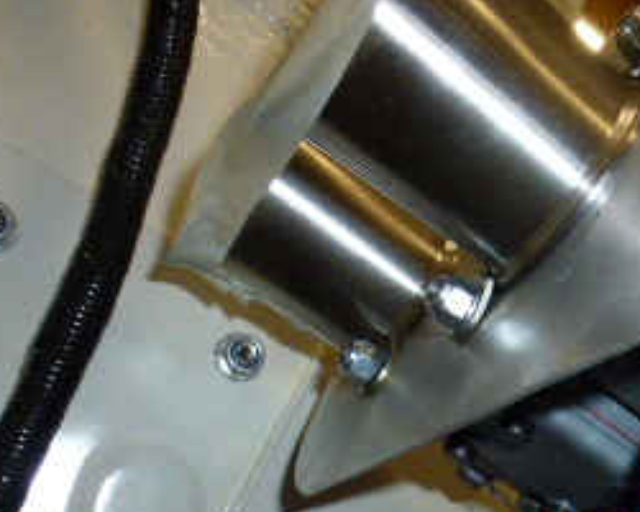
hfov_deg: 29.4
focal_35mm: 60
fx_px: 1136
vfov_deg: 23.3
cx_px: 637
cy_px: 609
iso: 400
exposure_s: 1/60
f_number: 3.3
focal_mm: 4.3
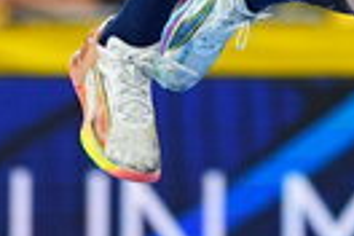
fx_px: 8043
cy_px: -219
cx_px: 333
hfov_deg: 2.5
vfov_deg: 1.7
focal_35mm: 818
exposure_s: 1/1600
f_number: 1.8
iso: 1000
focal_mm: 135
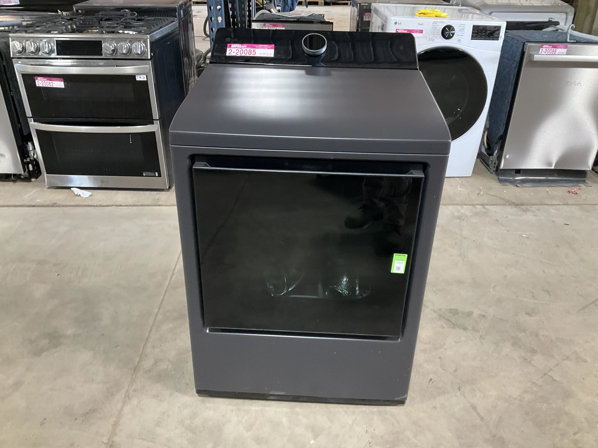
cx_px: 299
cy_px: 224
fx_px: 501
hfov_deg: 61.7
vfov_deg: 48.2
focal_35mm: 29
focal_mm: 3
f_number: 1.8
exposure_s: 1/60
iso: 200
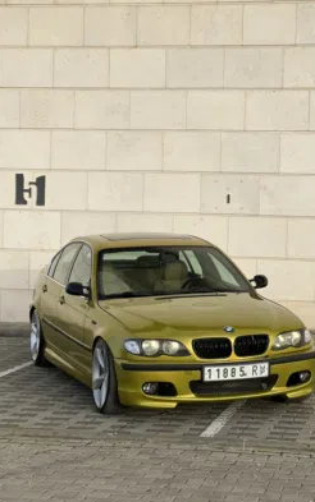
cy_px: 254
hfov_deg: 15.7
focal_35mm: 83
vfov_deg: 24.9
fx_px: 1139
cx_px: 169
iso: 32
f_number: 2.8
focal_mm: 9
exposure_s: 1/368
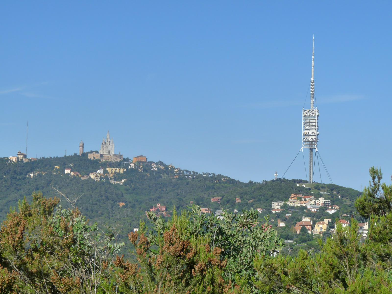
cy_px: 147
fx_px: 1189
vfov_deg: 14.1
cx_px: 196
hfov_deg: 18.7
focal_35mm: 105
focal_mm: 18.7
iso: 160
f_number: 7.1
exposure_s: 1/500
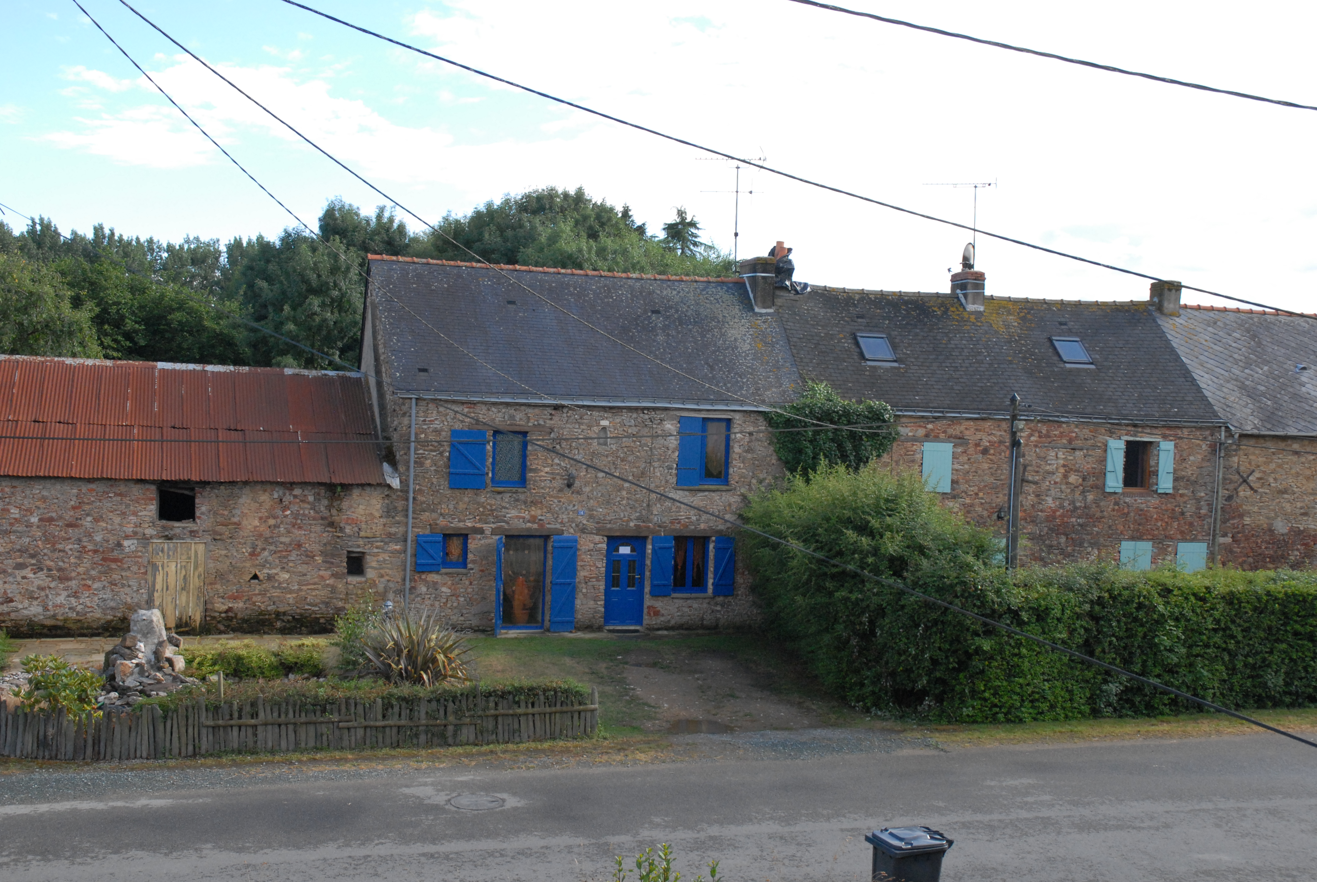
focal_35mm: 38
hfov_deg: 51.2
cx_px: 658
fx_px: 1374
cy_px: 441
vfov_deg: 35.6
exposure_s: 1/250
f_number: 9
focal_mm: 25
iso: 640
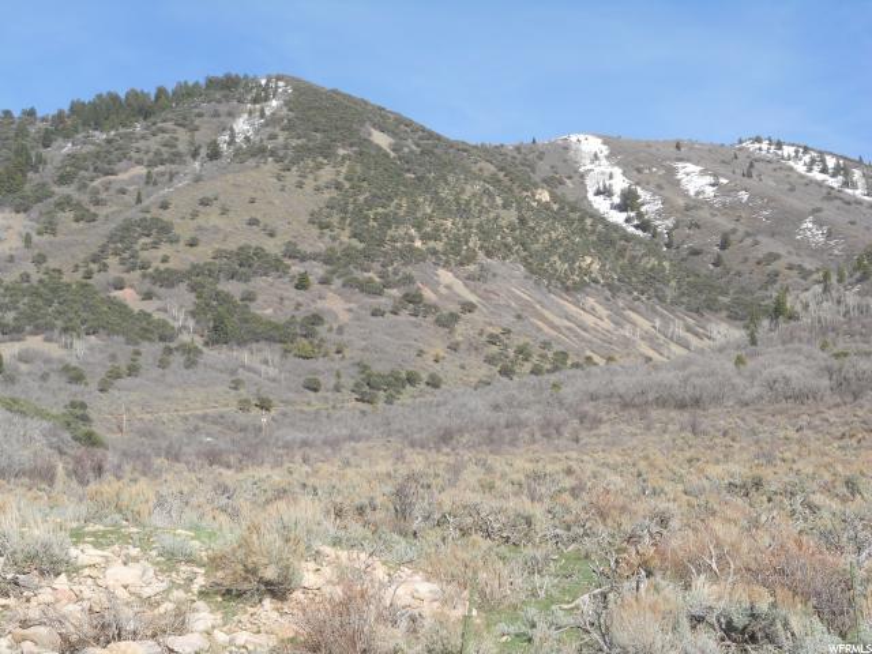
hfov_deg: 35.5
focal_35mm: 54
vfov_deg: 27.0
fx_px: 1360
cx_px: 436
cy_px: 327
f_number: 4.8
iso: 80
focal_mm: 9.8
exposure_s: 1/400
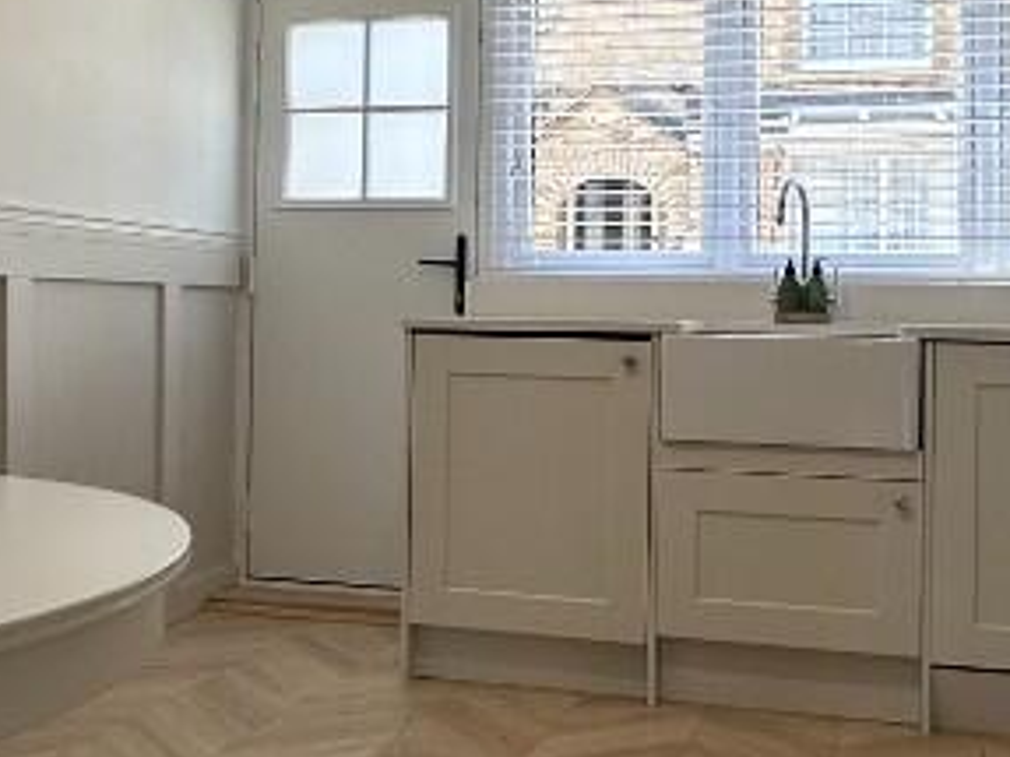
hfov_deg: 38.2
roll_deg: -0.9
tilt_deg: +1.1
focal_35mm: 50
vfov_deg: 29.0
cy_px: 285
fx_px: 1458
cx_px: 479
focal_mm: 2.22
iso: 40
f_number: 2.2
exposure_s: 1/147
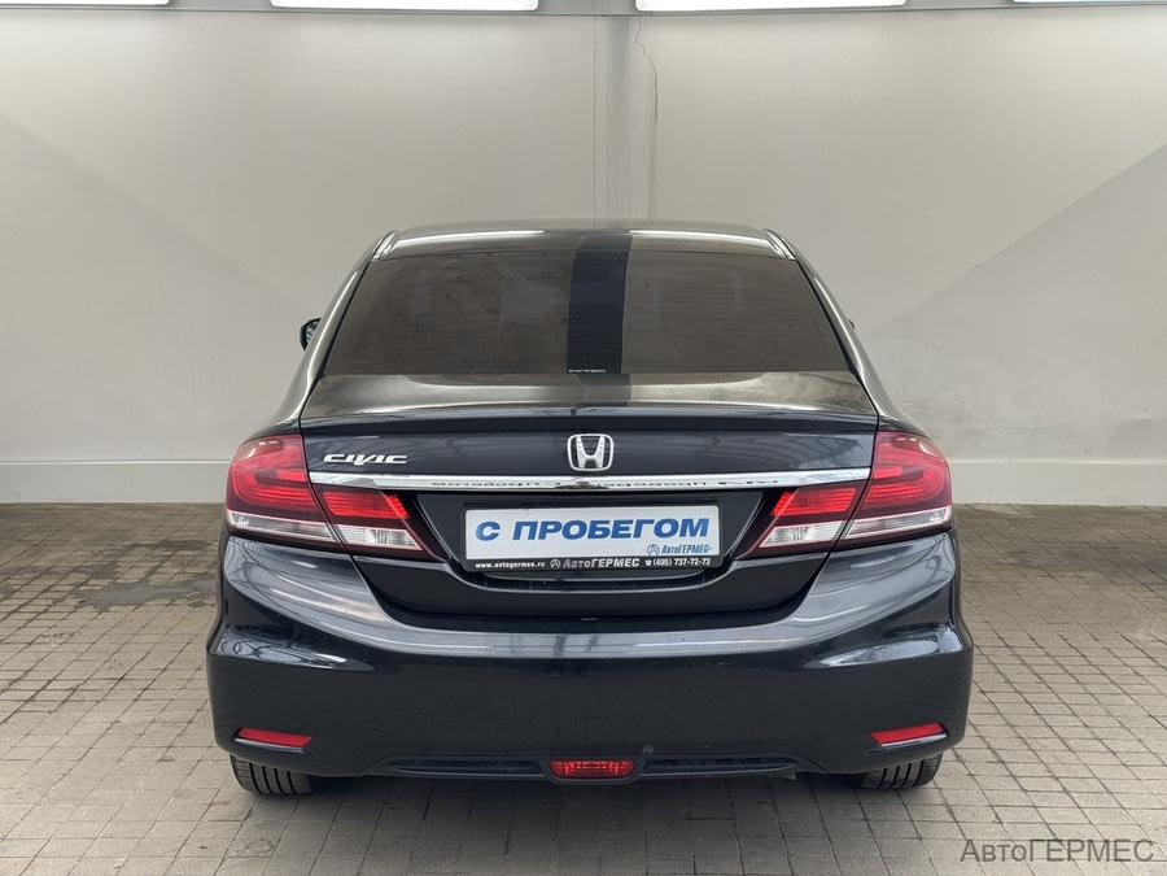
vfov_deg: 30.3
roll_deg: -0.7
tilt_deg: -9.8
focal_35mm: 48
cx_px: 584
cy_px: 438
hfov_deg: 39.7
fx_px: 1618
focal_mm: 6.76
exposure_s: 1/223
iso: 64
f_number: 1.78
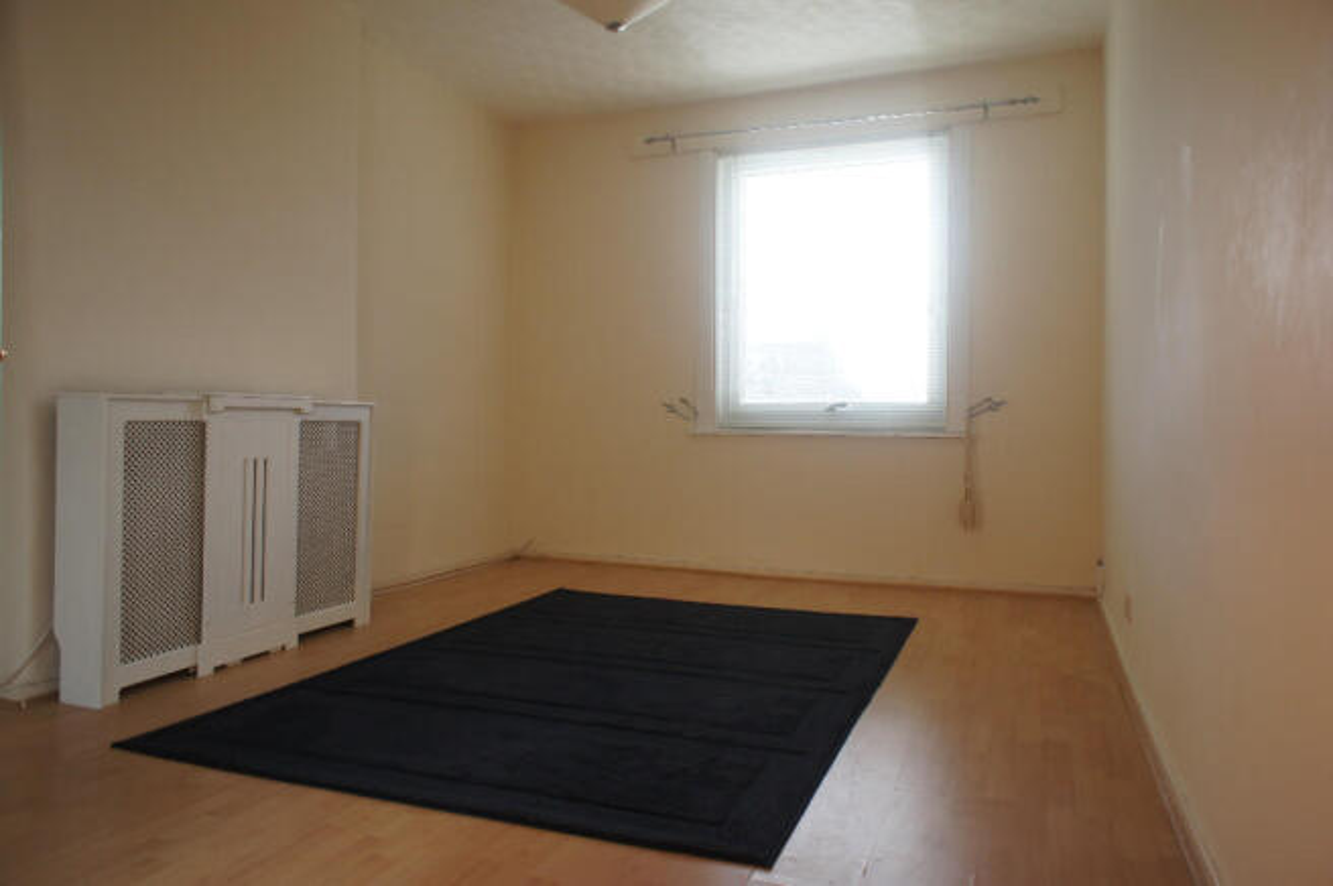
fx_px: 888
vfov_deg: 53.0
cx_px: 666
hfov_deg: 73.8
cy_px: 443
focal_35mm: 24
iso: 200
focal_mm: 16
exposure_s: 1/100
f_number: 5.6
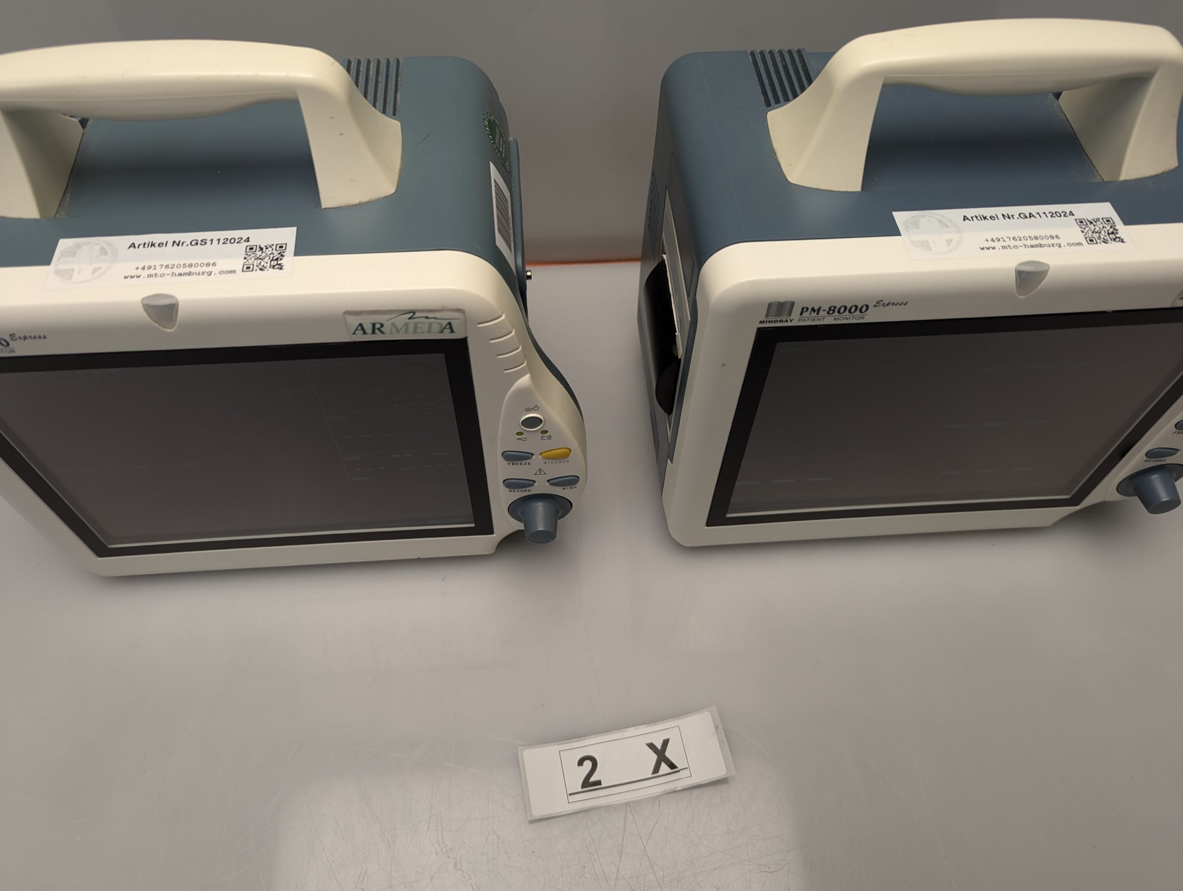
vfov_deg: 56.9
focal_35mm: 24
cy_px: 446
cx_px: 592
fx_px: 821
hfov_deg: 71.5
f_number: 1.85
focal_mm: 6.81
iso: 48
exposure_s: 1/100
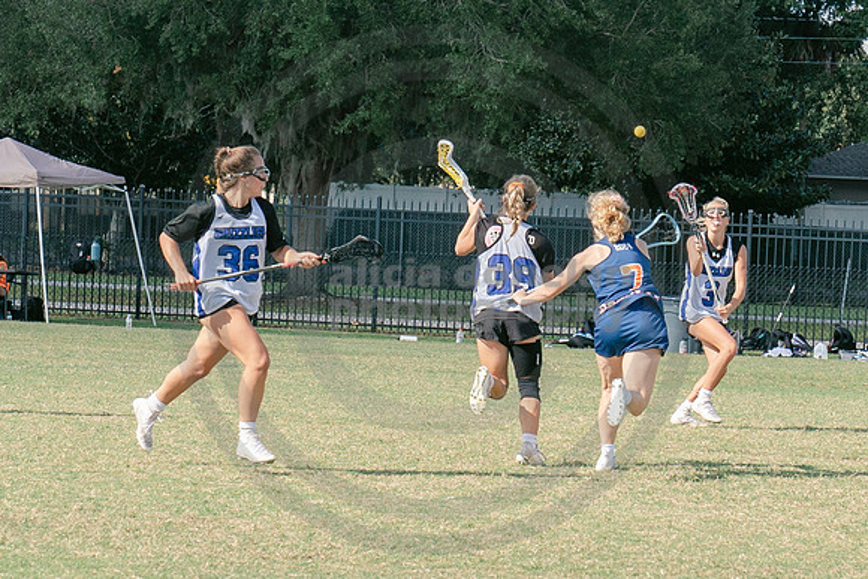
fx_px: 5352
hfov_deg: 9.3
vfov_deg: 6.2
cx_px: 483
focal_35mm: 222
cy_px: 297
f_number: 5.6
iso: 250
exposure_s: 1/800
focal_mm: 70
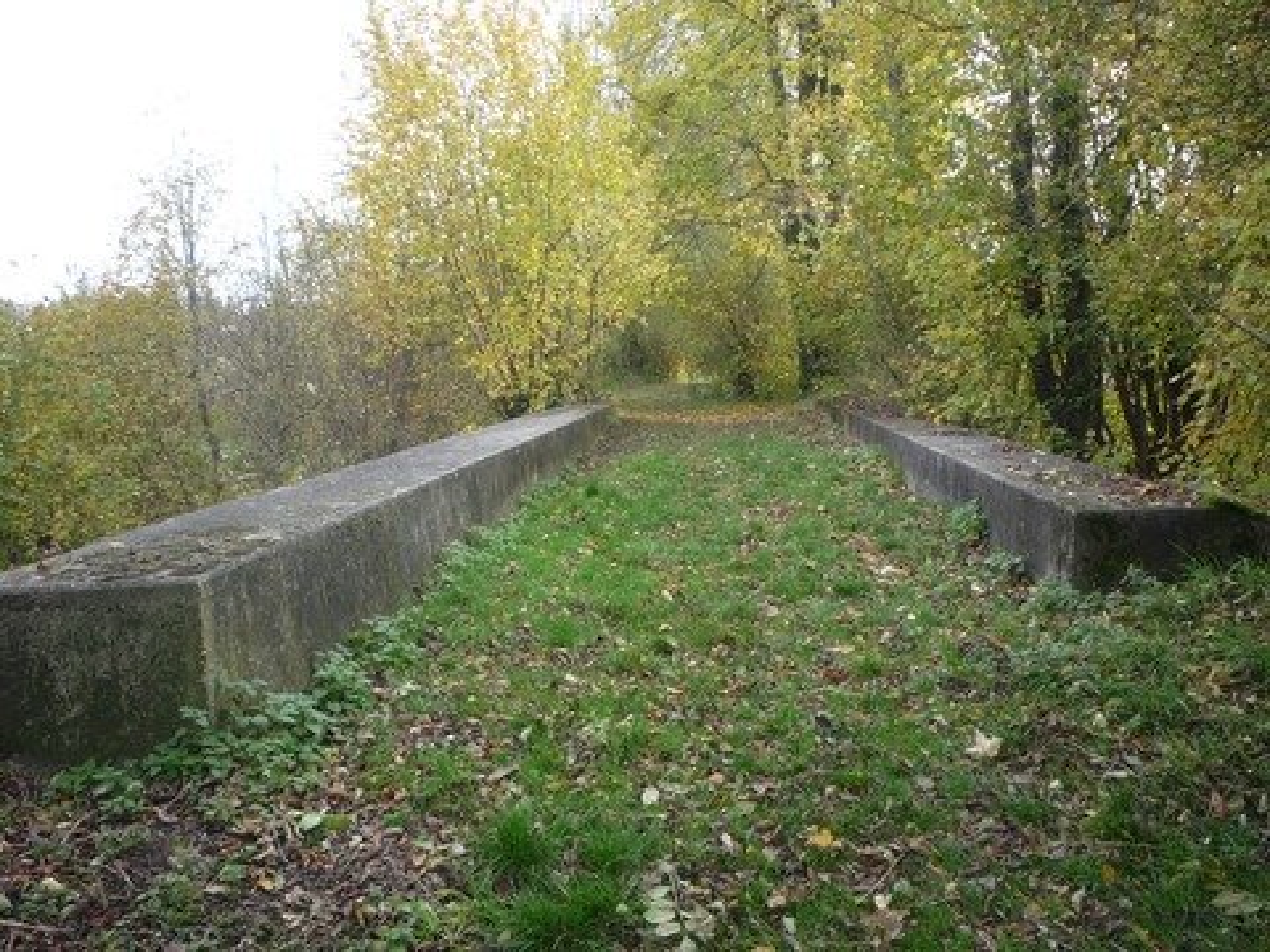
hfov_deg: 56.8
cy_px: 476
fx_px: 1174
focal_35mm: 32
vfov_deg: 44.2
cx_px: 635
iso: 100
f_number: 3.3
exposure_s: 1/100
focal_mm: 5.2
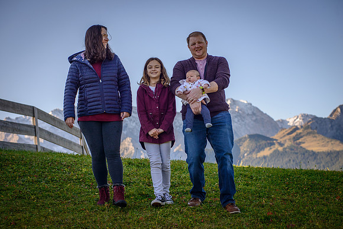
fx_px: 762
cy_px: 114
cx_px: 172
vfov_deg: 17.1
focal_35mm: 80
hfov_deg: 25.4
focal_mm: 80
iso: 200
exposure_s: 1/1250
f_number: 5.6
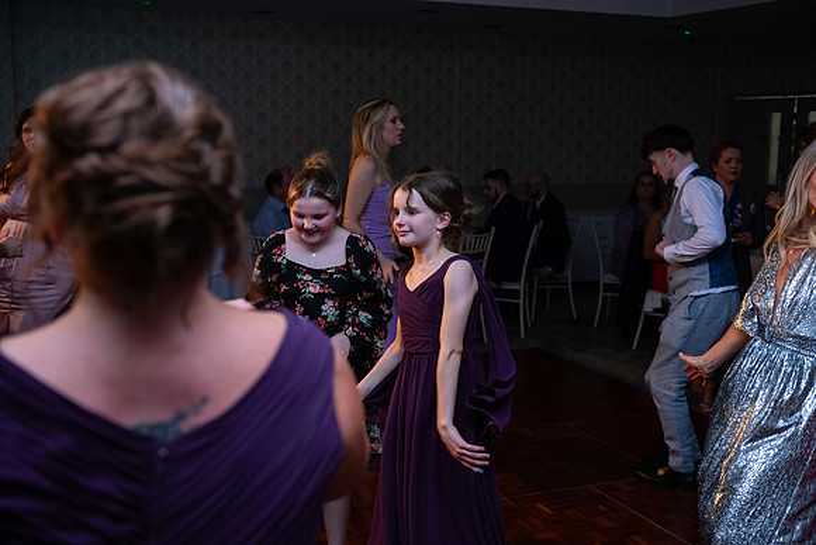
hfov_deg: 44.5
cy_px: 272
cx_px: 408
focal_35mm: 44
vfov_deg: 30.5
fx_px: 998
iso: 1000
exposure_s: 1/160
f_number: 3.5
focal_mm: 44
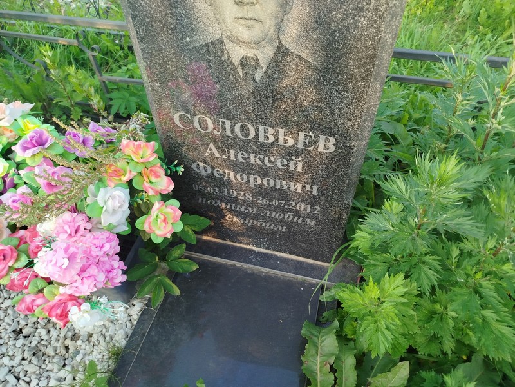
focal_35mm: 24
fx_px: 357
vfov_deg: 56.8
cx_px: 258
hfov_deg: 71.6
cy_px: 194
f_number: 1.7
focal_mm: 5.31
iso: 50
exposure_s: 1/112
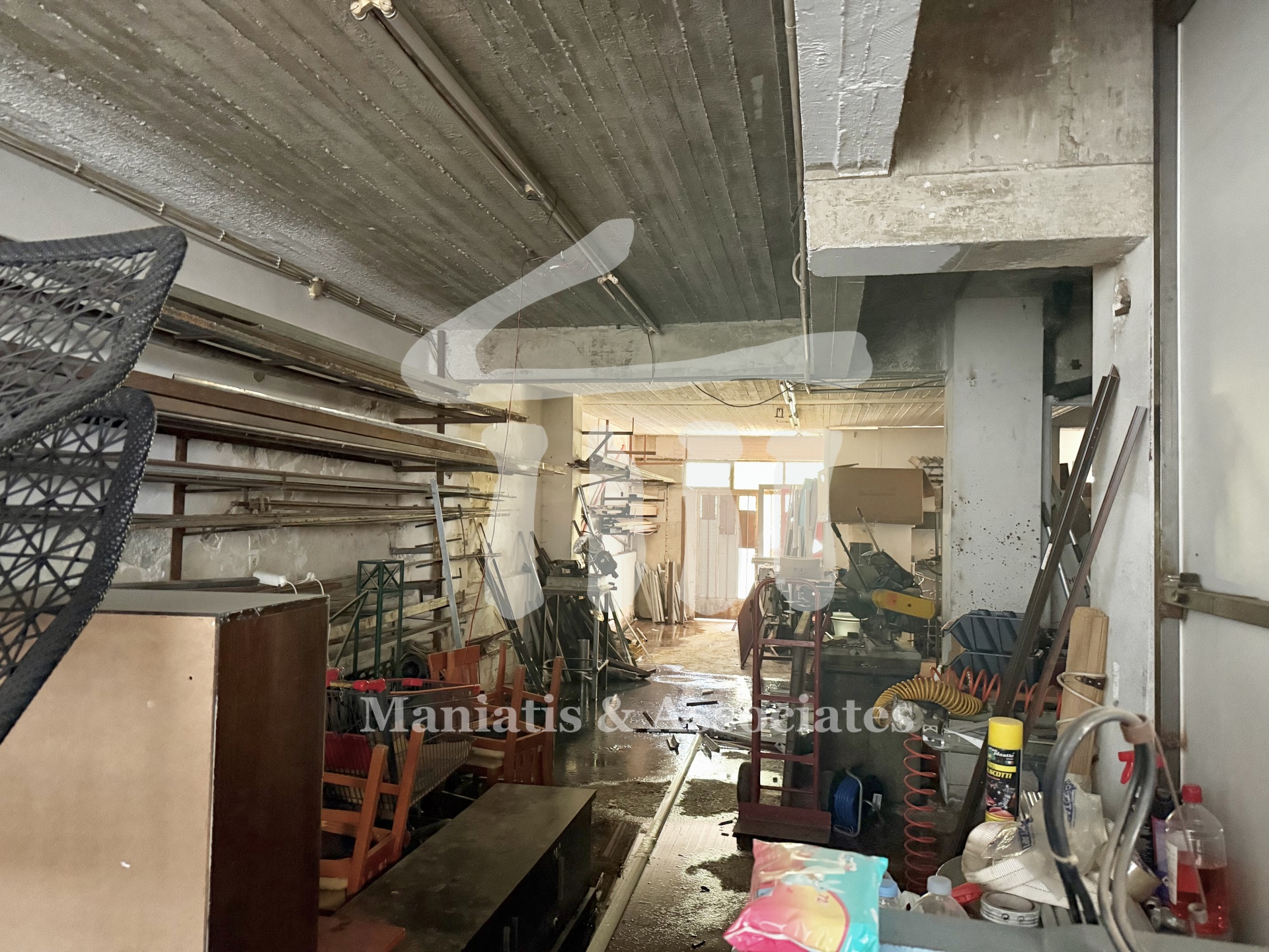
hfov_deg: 71.6
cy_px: 476
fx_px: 880
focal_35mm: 24
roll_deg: -1.0
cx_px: 634
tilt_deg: +2.0
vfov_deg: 56.8
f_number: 1.78
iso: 1000
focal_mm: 6.76
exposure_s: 1/33
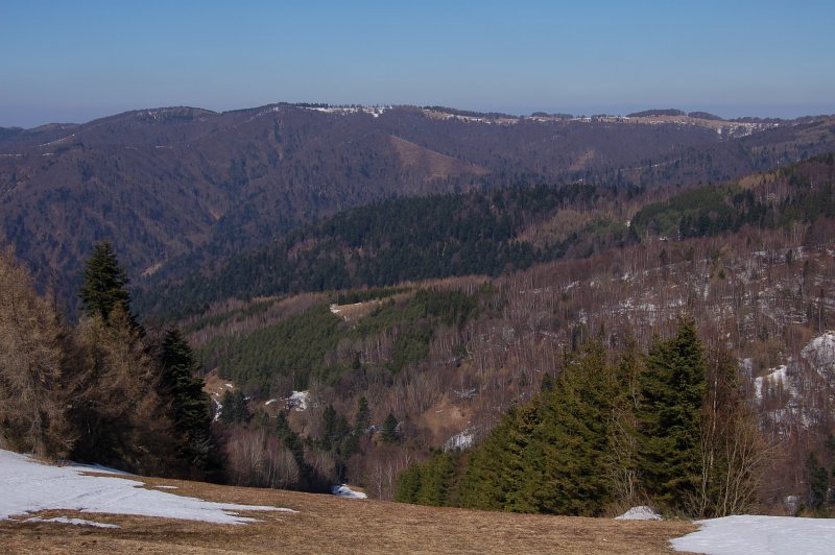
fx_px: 1078
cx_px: 418
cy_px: 278
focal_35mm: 46
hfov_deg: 42.4
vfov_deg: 28.9
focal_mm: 31
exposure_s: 1/640
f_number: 9
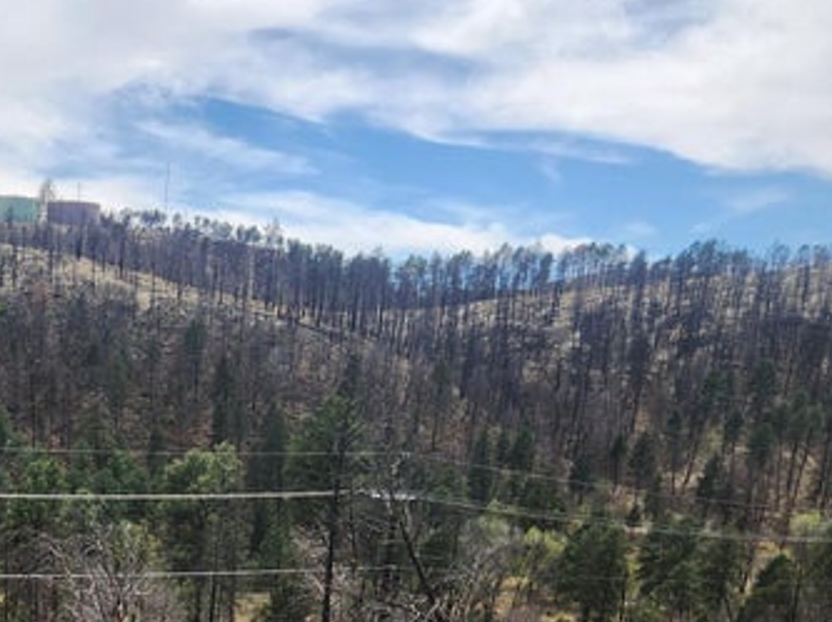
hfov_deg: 30.6
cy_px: 762
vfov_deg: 22.6
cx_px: 14
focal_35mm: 59
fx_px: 1417
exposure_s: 1/1449
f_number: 1.8
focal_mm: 5.4
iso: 20
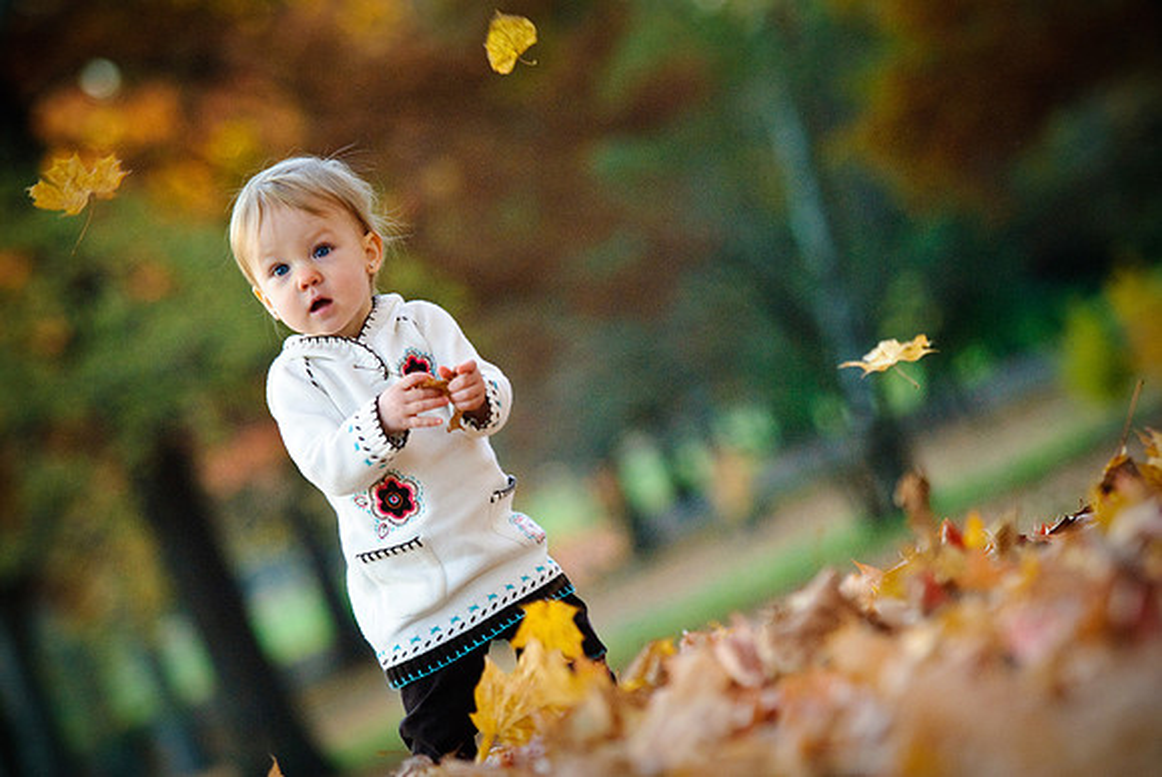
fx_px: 5816
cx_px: 581
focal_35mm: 180
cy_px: 388
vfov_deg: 7.6
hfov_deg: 11.4
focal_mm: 120
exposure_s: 1/250
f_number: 2.8
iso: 400
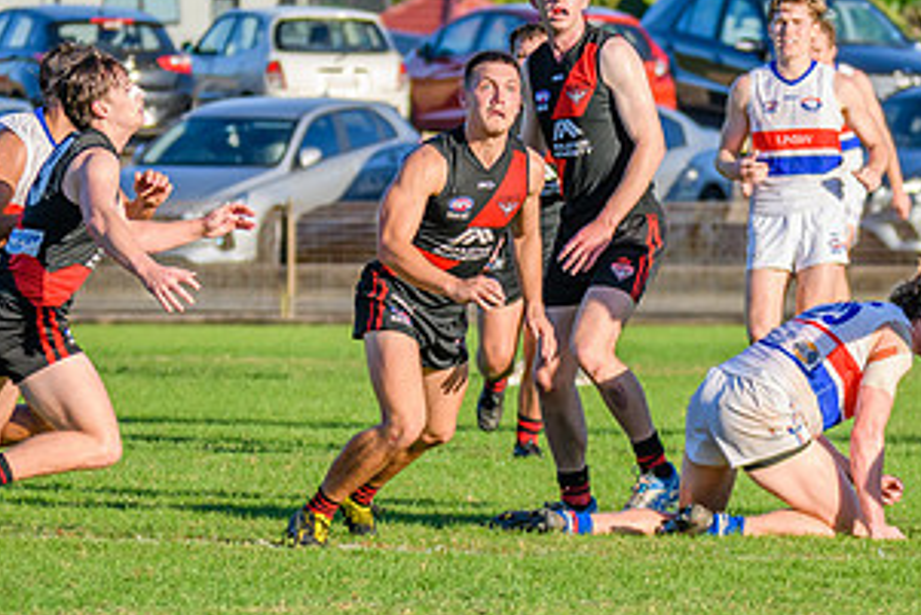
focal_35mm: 523
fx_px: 13386
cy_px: 162
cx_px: 625
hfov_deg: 3.9
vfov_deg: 2.6
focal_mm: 200
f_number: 6.3
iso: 800
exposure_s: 1/2000
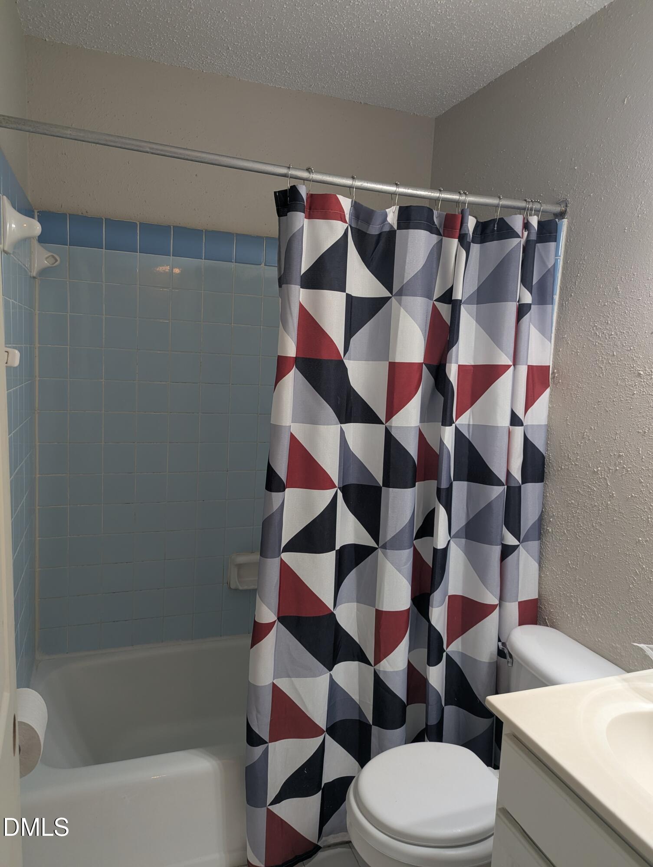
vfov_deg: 71.5
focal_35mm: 24
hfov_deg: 56.9
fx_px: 602
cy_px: 434
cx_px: 326
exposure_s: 1/37.2
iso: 69
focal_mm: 6.81
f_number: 1.85
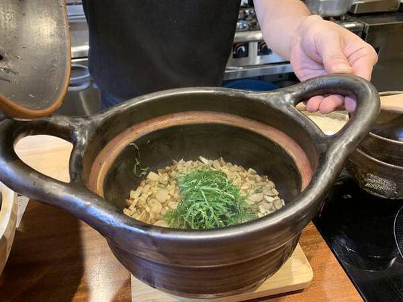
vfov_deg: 53.1
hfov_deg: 67.3
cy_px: 151
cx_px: 202
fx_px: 303
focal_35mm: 26
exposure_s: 1/40
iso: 400
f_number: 1.8
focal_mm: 4.25
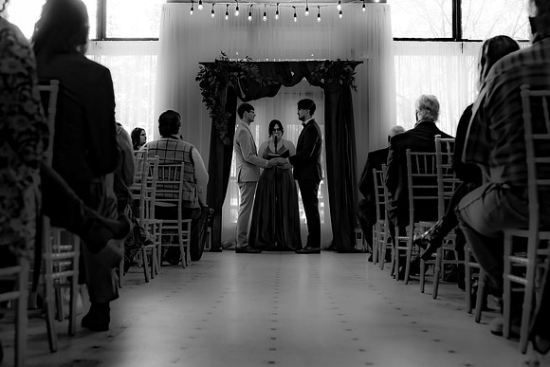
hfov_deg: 48.4
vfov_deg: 33.4
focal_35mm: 40
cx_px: 275
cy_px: 184
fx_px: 611
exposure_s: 1/200
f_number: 2.8
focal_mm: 40
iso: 1250
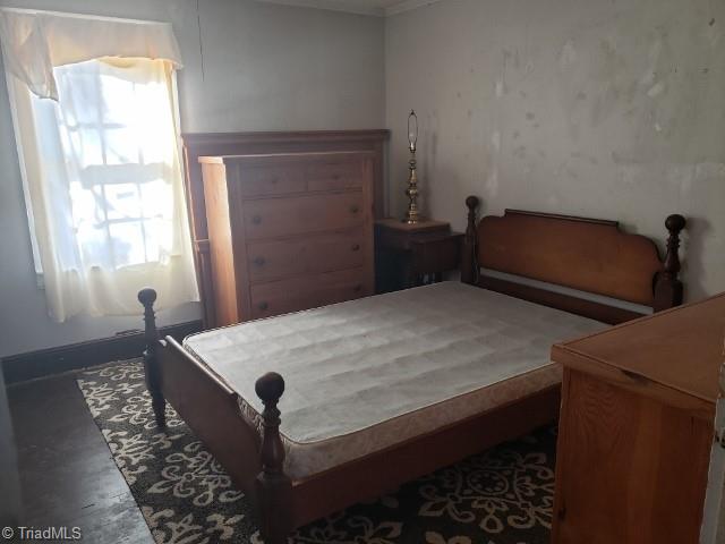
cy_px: 272
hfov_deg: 67.3
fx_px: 545
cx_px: 362
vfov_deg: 53.1
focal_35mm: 26
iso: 160
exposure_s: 1/39
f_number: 1.5
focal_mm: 4.3
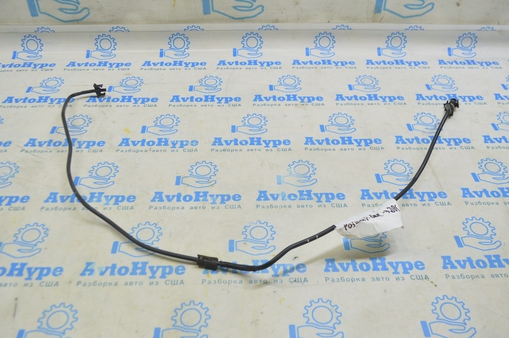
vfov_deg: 38.3
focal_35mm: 34
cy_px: 169
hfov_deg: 55.1
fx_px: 487
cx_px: 254
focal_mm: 23
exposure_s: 1/25
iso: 400
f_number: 5.6
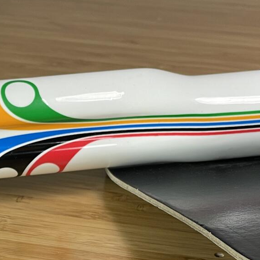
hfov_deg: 11.1
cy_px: 170
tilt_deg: -24.8
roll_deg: +1.2
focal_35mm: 155
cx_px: -19
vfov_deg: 11.3
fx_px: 1317
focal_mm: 6
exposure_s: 1/150
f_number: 2
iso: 25
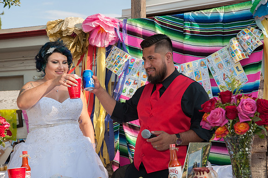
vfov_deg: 18.2
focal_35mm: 75
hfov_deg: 27.0
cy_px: 89
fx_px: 558
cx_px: 134
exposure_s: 1/250
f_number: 11
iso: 200
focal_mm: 75
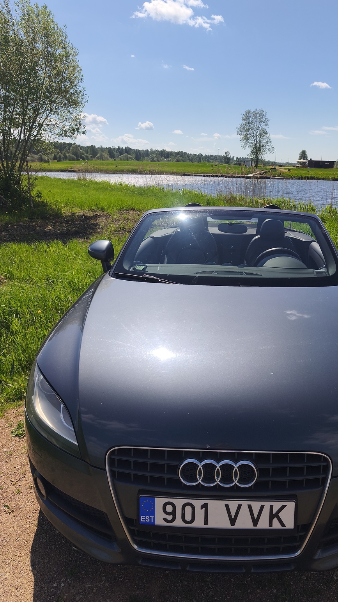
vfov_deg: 71.9
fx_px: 414
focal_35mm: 26
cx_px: 229
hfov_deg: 43.7
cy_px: 295
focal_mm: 6.18
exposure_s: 1/1781
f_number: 1.65
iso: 50
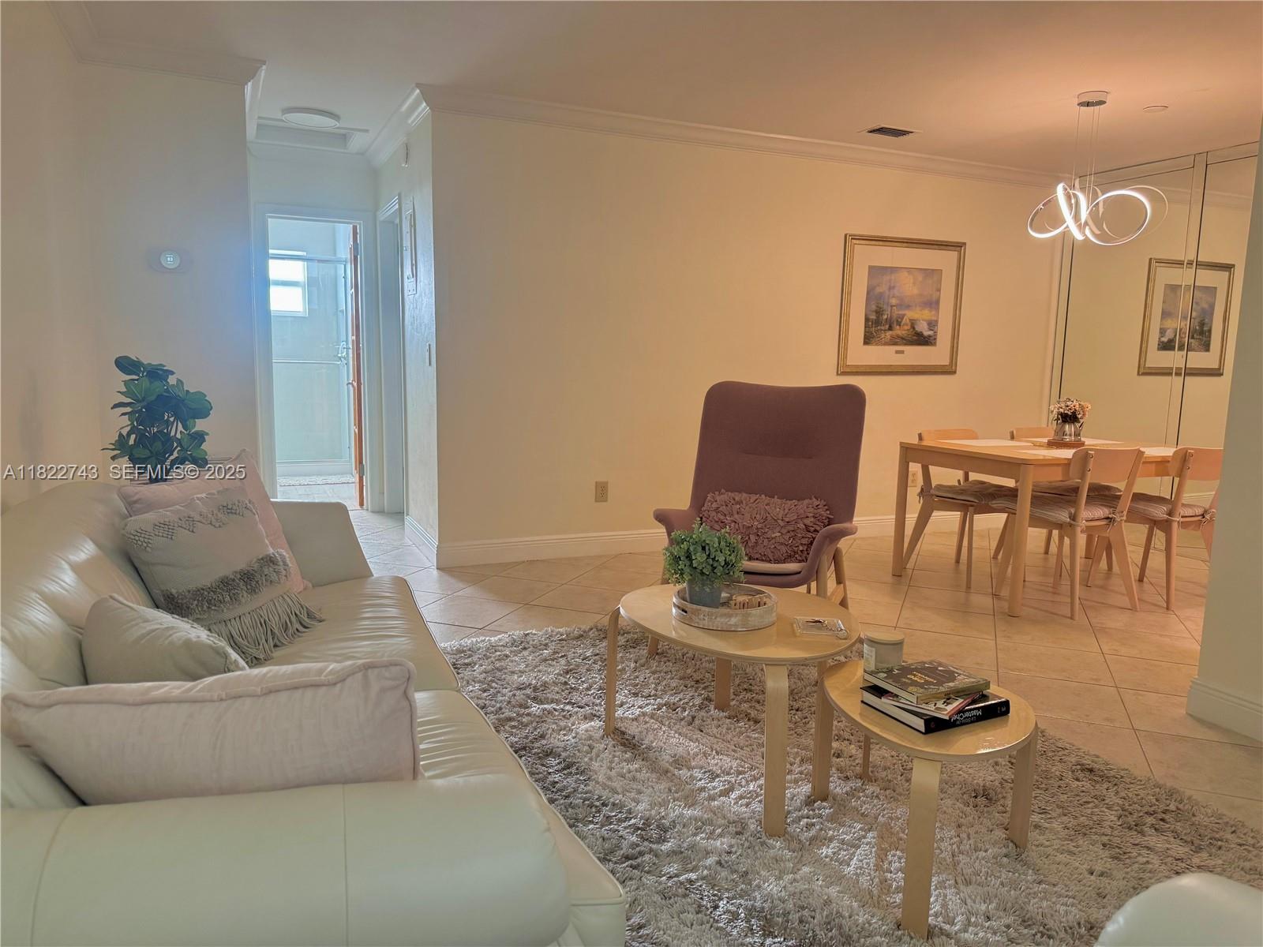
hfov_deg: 71.6
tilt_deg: -8.6
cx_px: 632
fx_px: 876
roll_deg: -1.9
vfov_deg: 56.8
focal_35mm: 24
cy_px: 474
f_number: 1.78
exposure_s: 1/120
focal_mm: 6.76
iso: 200
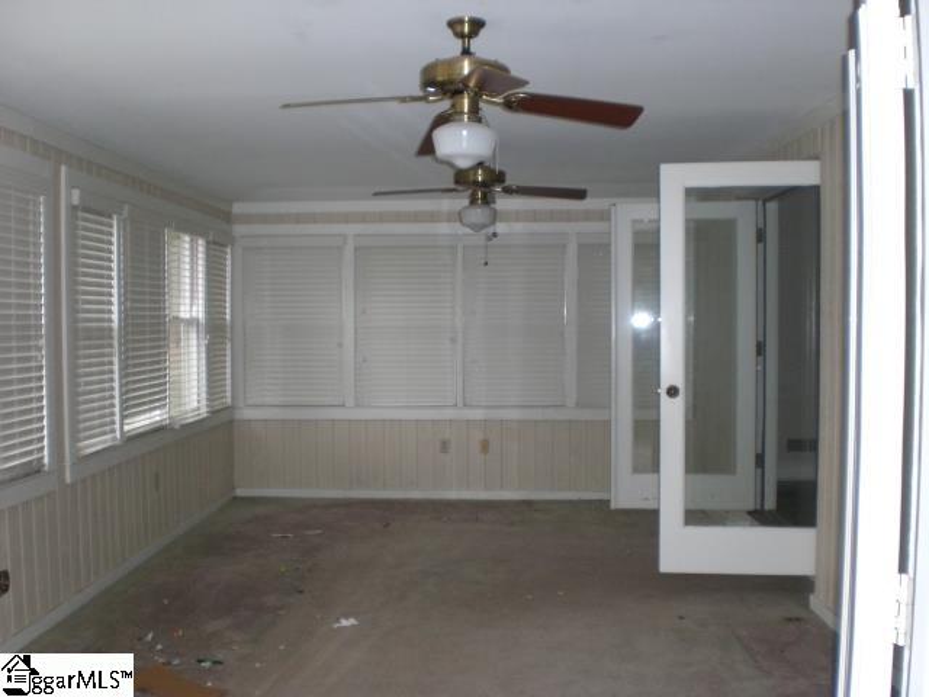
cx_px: 464
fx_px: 1020
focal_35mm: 38
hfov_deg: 49.0
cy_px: 348
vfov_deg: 37.7
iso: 200
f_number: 3.1
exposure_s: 1/60
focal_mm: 6.3
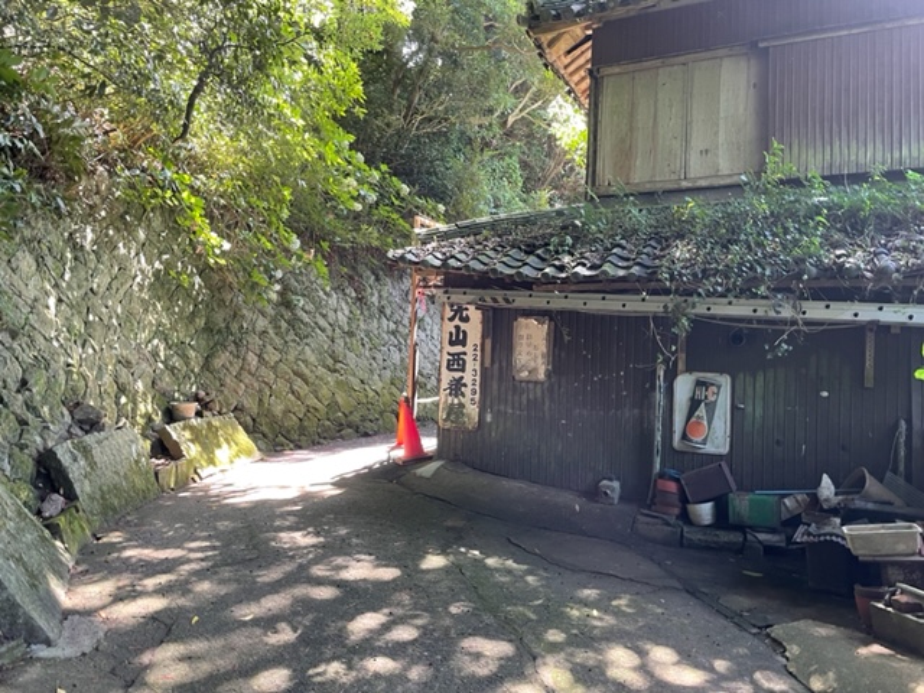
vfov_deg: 53.1
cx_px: 462
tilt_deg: +4.3
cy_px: 346
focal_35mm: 26
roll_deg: +0.6
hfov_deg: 67.3
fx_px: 694
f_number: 1.6
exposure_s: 1/62
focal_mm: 4.2
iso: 125
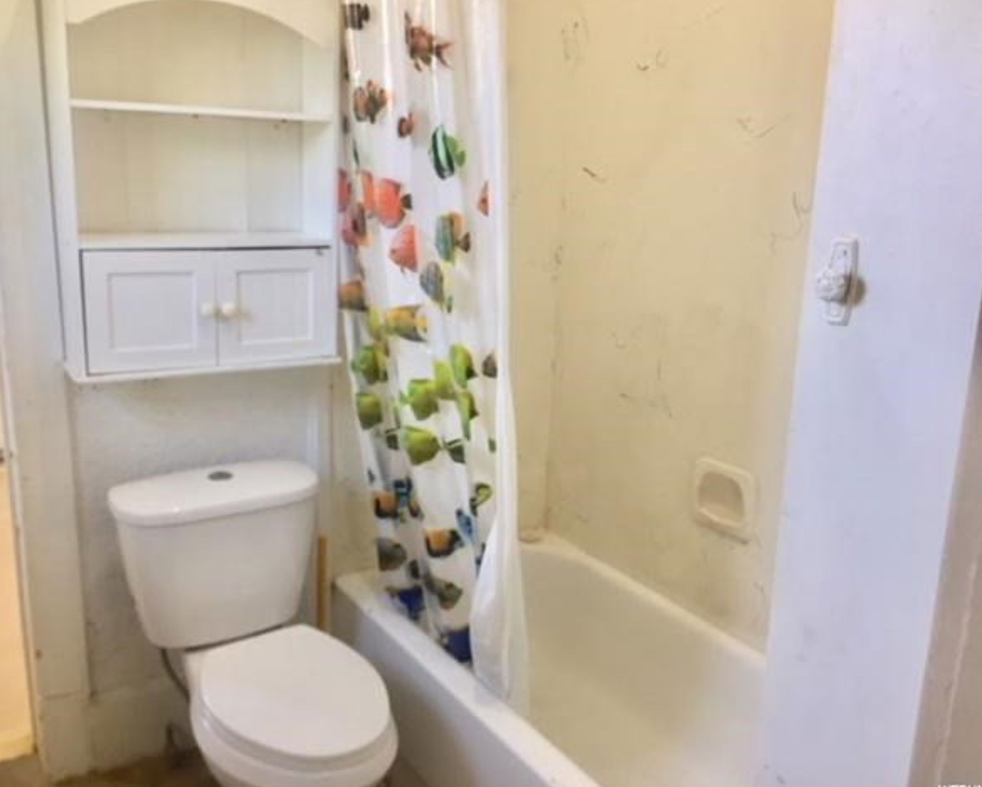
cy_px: 394
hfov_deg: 57.1
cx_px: 454
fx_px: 902
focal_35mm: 31
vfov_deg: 47.2
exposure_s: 1/30
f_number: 2.2
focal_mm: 4.15
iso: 80
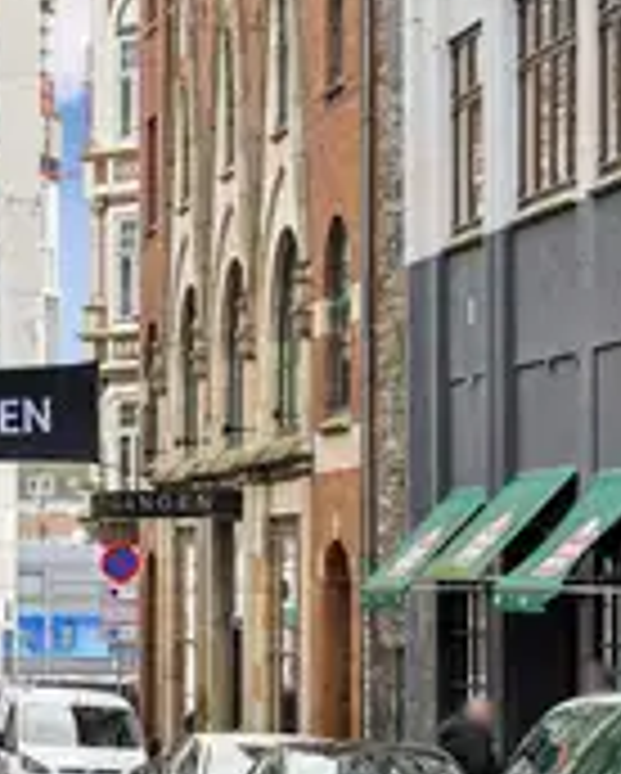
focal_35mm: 149
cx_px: -207
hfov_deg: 10.2
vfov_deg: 12.9
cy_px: 576
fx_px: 3417
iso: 200
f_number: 4
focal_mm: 65
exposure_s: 1/250
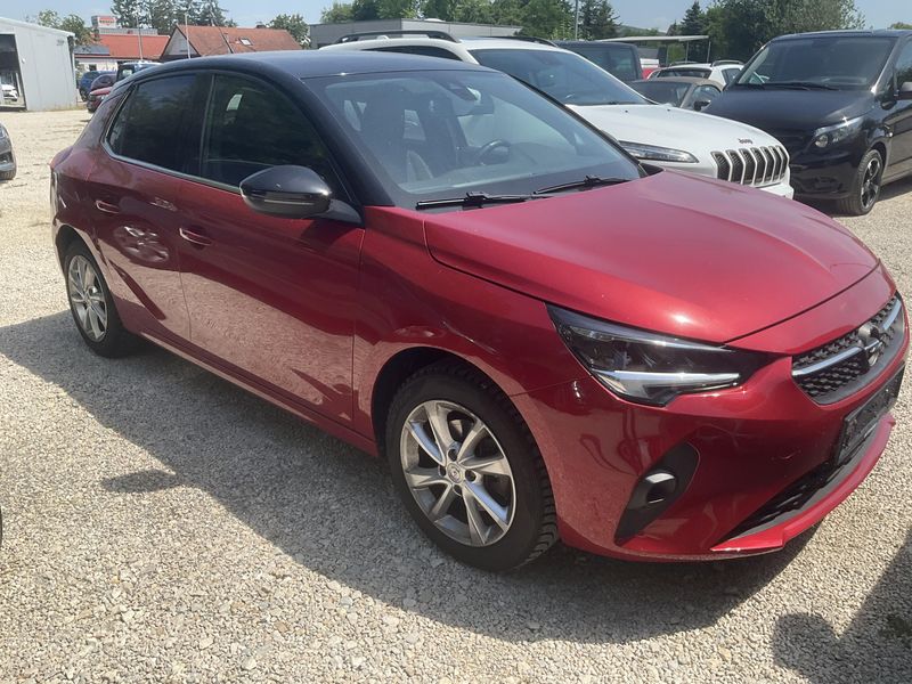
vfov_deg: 48.2
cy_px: 342
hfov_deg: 61.7
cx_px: 456
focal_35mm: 29
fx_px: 764
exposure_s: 1/1342
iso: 25
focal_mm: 3
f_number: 1.8
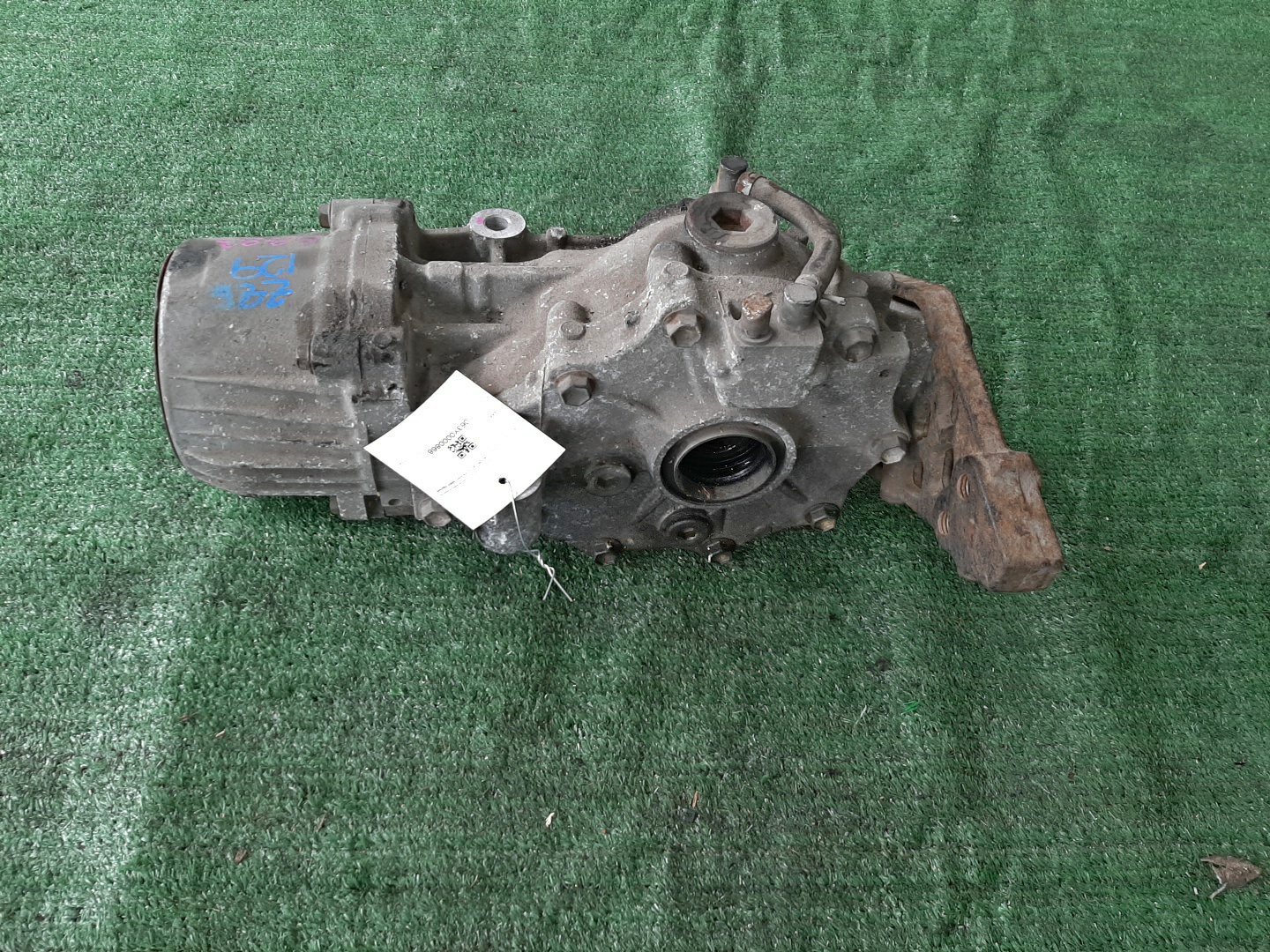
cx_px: 635
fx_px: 954
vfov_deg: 53.1
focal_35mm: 26
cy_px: 476
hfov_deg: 67.3
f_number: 1.7
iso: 57
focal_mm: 3.93
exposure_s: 1/50
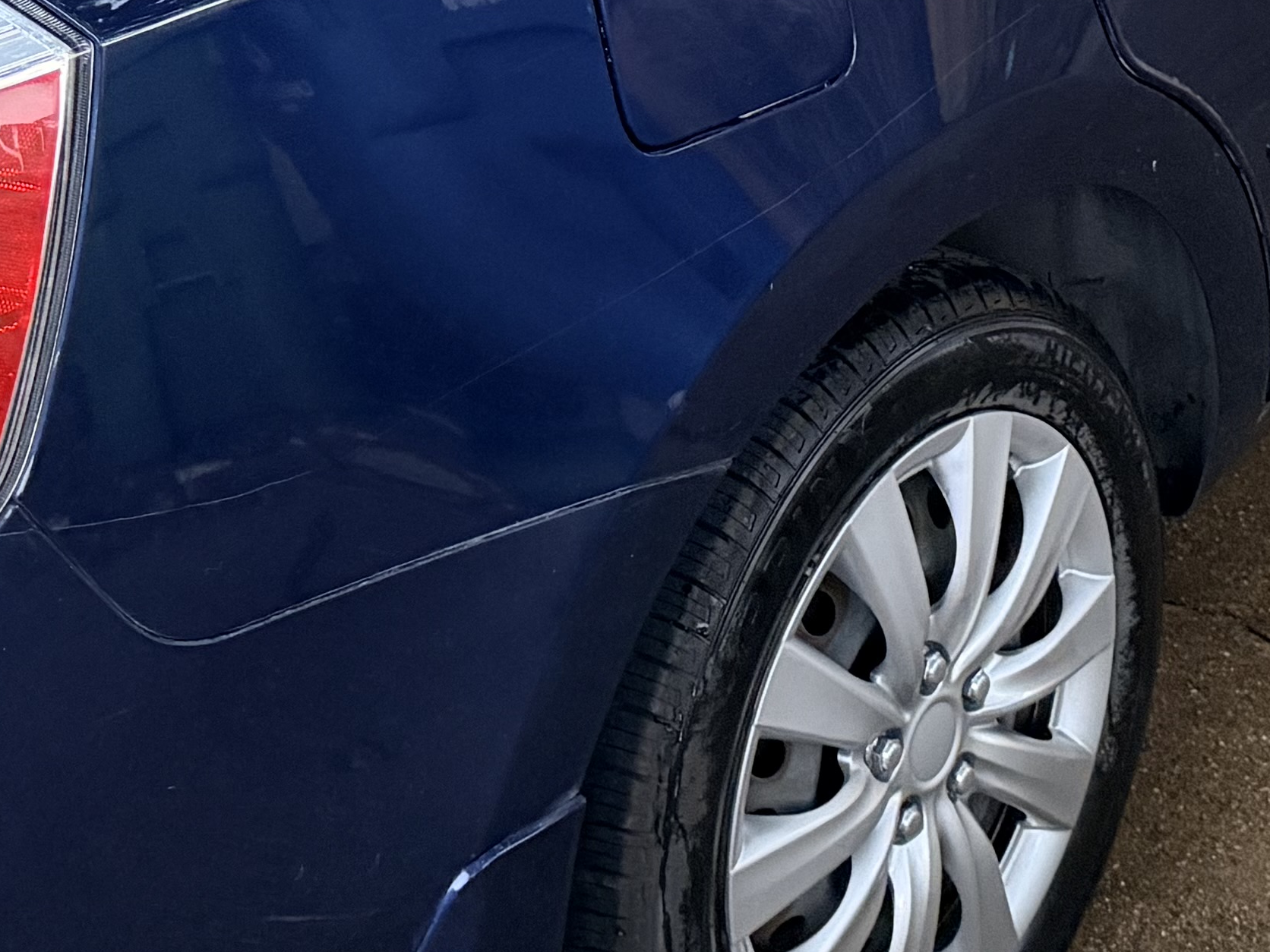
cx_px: 652
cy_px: -194
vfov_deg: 17.2
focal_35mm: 82
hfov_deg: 23.8
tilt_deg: -18.7
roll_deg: +1.3
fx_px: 3008
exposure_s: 1/40
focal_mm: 6.76
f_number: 1.78
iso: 800
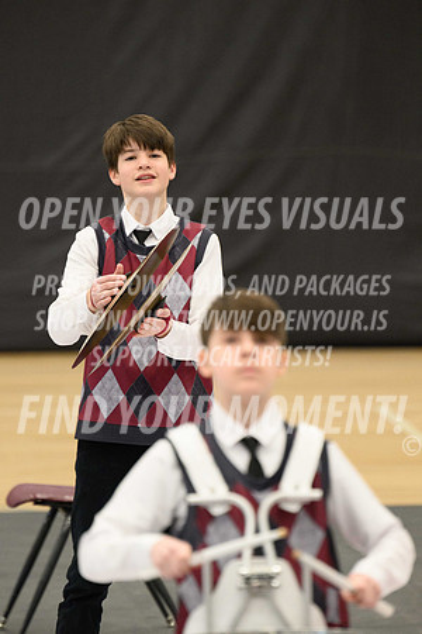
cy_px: 317
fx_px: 7033
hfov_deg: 3.4
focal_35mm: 400
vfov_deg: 5.2
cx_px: 211
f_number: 5.6
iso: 6400
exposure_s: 1/250
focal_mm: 400
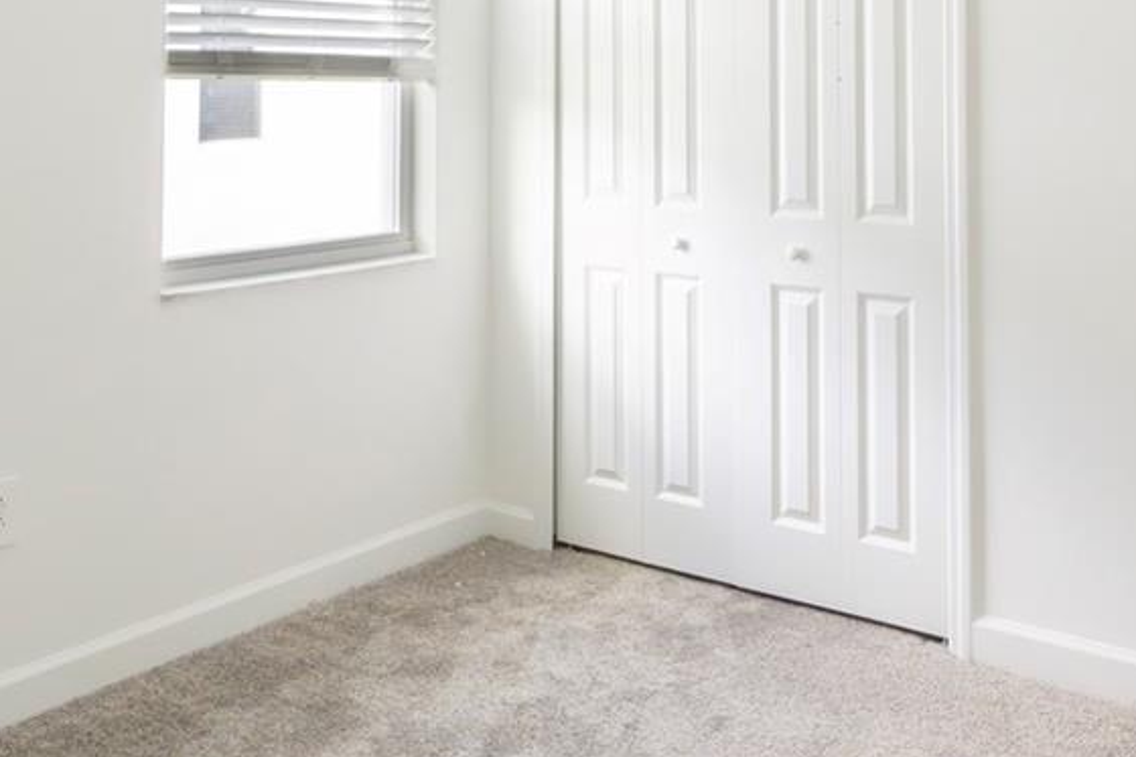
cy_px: 235
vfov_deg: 33.0
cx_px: 420
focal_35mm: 40
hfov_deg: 48.0
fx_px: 1262
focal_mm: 14
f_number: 9
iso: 640
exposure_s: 1/80
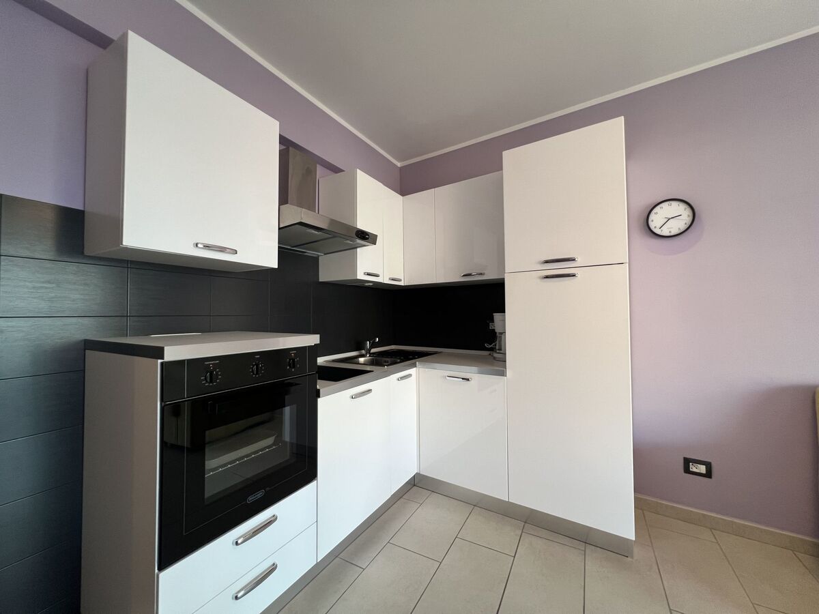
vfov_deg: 89.9
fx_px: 308
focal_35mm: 13
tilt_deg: +0.8
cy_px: 307
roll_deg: +0.5
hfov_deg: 106.2
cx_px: 410
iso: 200
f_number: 1.8
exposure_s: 1/100
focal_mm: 1.57
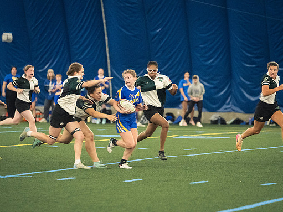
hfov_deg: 7.1
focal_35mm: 278
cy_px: 106
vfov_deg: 5.3
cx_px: 135
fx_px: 2272
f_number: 2.8
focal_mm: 170
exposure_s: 1/500
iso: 12800
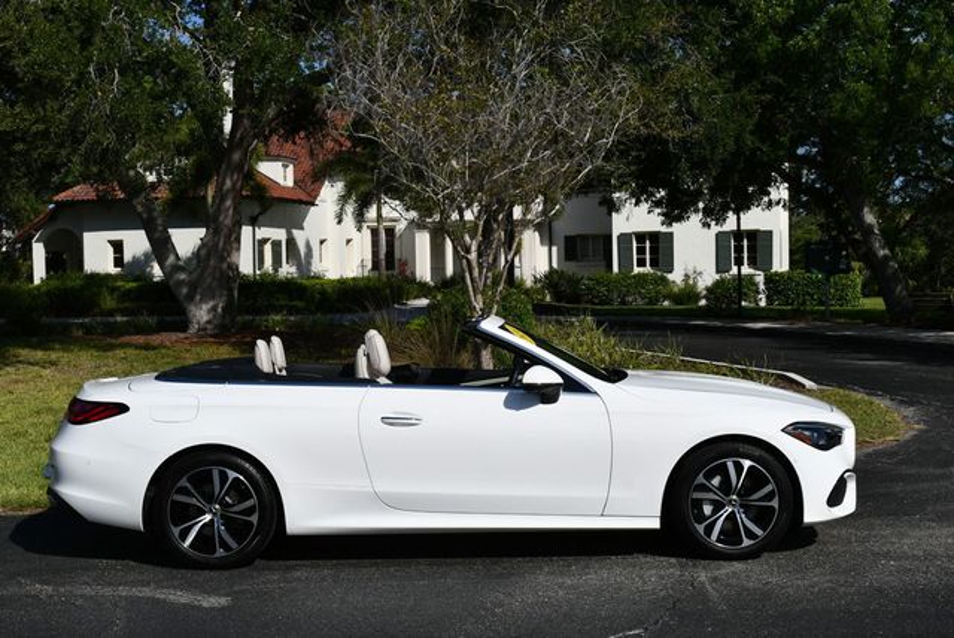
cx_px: 477
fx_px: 1379
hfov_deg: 38.2
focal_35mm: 52
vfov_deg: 26.0
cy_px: 319
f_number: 10
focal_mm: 26
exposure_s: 1/400
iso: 100
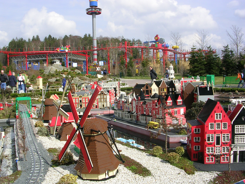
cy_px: 92
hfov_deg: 49.0
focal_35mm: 38
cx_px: 122
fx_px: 269
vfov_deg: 37.7
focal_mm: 5.8
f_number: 5.6
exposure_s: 1/346
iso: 50
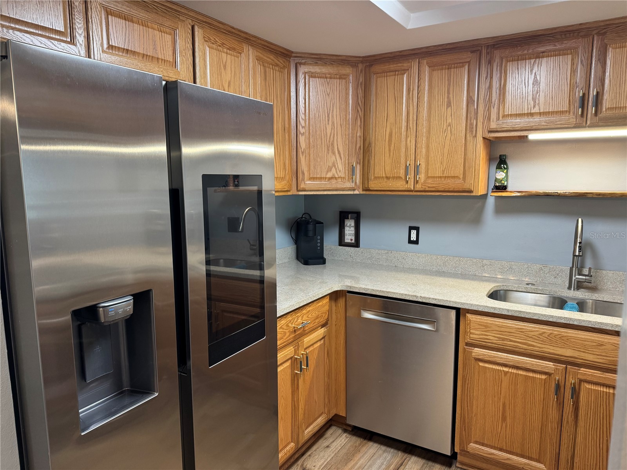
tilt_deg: -7.9
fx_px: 435
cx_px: 314
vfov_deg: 56.8
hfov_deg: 71.6
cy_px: 235
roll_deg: +0.5
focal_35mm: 24
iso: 250
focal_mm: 6.76
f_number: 1.78
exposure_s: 1/60
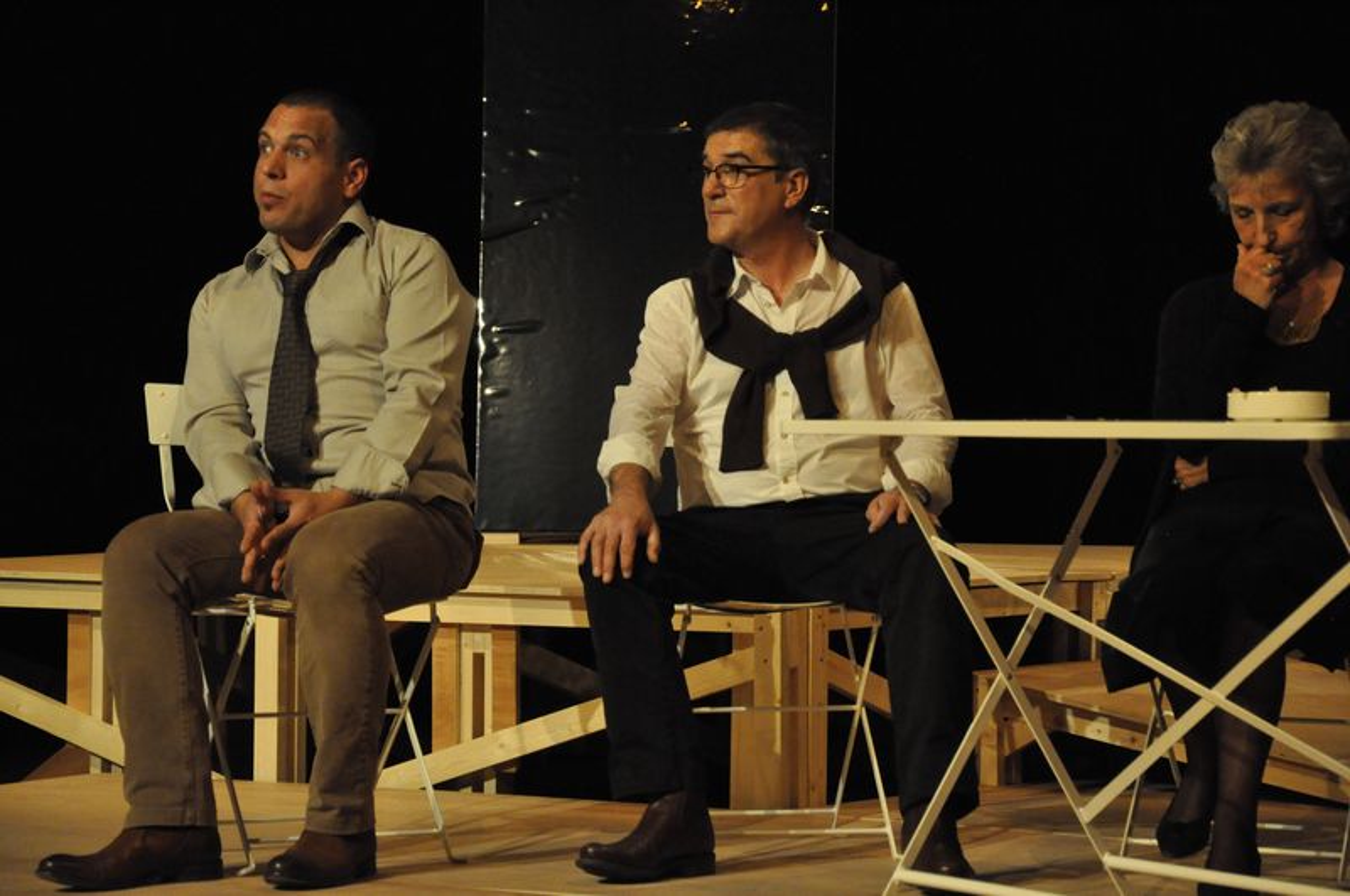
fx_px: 4213
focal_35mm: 112
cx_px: 675
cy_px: 448
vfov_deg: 12.1
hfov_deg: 18.2
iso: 3200
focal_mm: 75
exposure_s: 1/125
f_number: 6.7
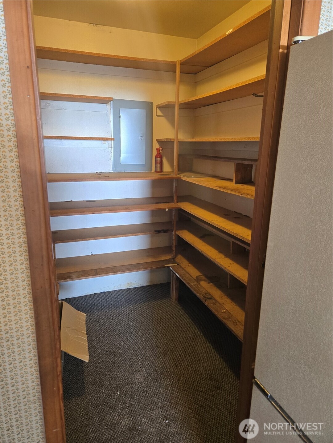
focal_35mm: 23
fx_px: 295
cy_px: 222
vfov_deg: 73.9
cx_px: 166
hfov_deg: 58.9
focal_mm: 5.4
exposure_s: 1/120
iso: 320
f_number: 1.8
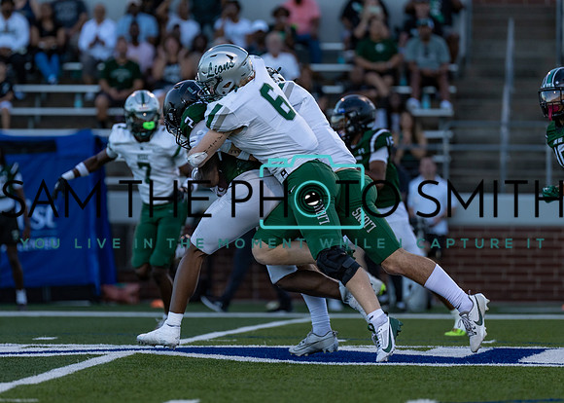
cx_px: 256
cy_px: 174
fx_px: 5414
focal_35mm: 338
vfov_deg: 4.3
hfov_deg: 6.0
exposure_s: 1/1250
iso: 500
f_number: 2.8
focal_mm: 200
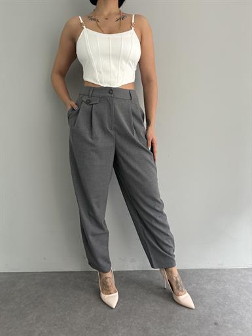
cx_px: 126
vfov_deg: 71.6
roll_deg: -0.1
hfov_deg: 56.8
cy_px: 168
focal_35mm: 24
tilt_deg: -6.4
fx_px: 233
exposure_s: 1/60
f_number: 1.78
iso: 320
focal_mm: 6.86
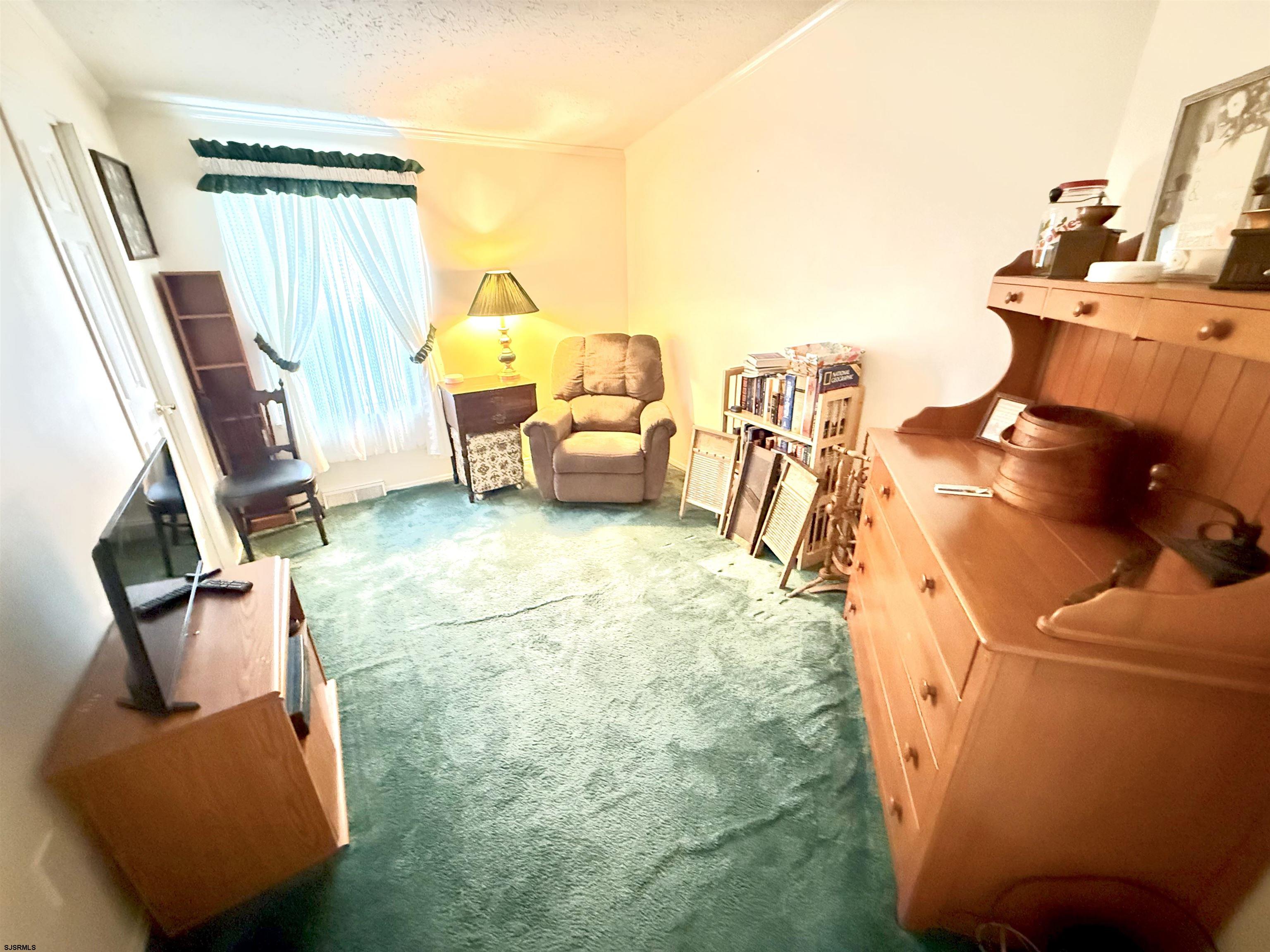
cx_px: 635
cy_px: 476
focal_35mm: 14
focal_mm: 2.22
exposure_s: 1/20
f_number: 2.2
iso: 2500
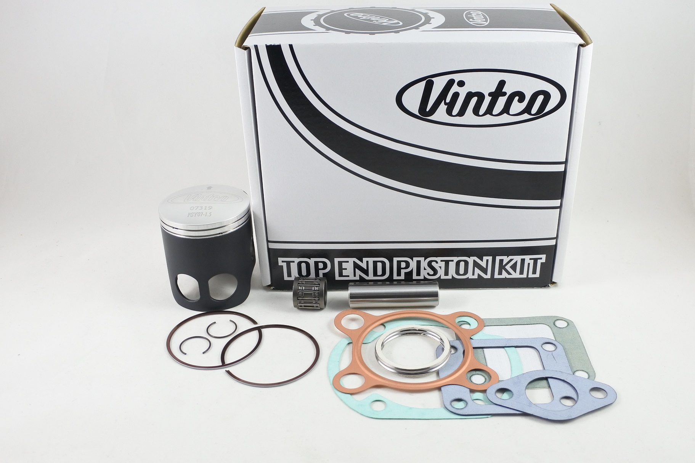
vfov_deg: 46.4
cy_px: 232
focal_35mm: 28
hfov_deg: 65.5
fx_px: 540
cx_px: 348
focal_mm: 10.4
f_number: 3.5
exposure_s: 1/125
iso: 450
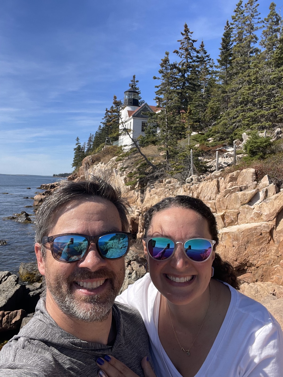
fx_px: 327
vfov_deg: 60.0
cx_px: 142
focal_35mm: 30
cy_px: 188
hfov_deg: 46.8
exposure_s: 1/659
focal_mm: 2.71
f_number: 2.2
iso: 25
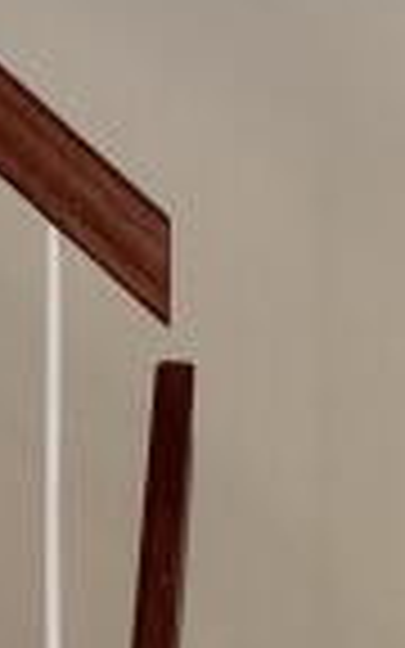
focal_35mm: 218
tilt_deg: -6.3
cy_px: 1022
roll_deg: -0.7
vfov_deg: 9.3
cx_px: -342
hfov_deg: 5.9
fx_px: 3850
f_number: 2.2
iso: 32
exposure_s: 1/50
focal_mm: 4.15
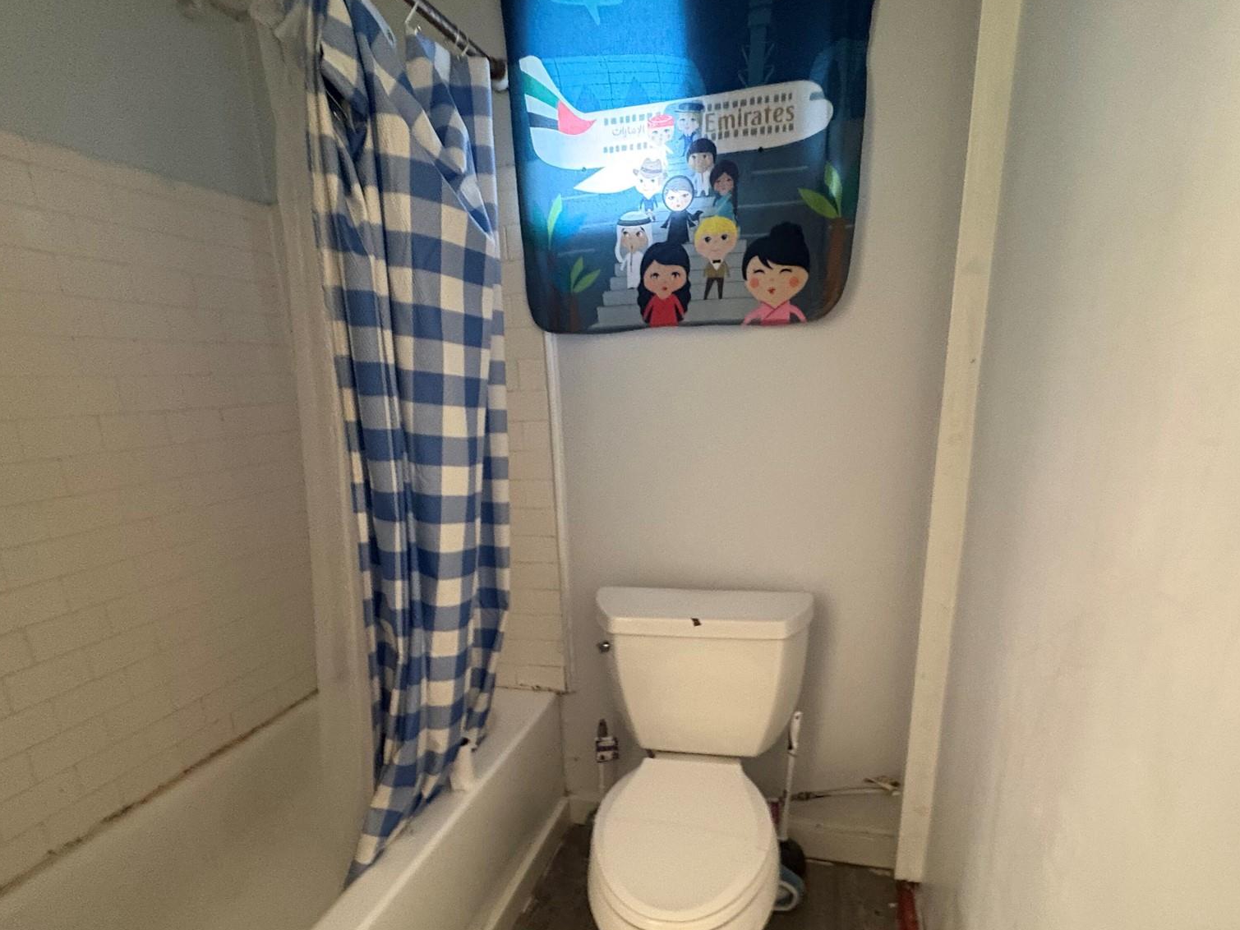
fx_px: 681
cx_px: 626
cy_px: 581
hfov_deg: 84.7
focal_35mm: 19
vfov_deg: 67.6
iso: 800
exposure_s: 1/60
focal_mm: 2.22
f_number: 2.2
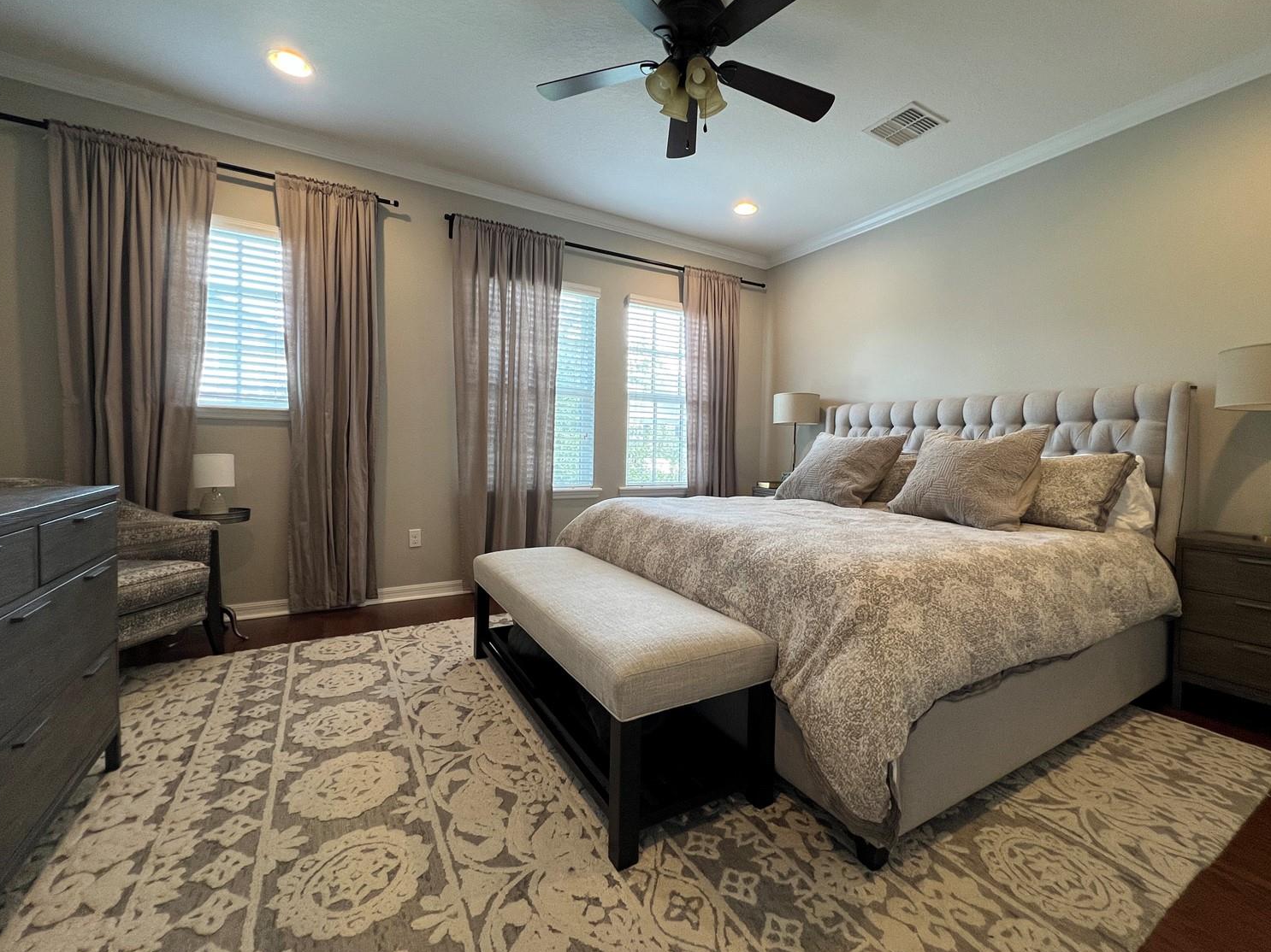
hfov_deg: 102.0
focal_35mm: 14
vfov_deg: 85.6
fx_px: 514
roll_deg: -1.1
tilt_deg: -1.6
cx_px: 671
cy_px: 463
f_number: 1.8
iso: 250
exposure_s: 1/120
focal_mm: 1.57
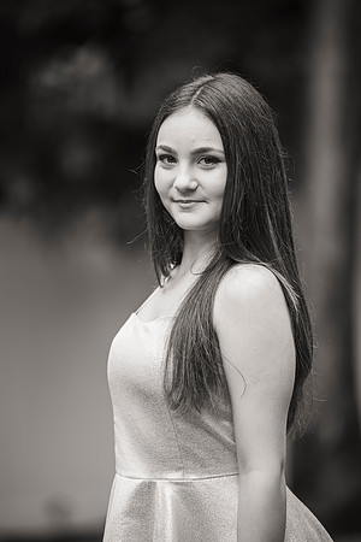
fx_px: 3008
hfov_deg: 6.9
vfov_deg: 10.3
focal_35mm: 200
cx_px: 180
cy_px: 271
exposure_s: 1/250
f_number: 3.2
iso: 100
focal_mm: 200
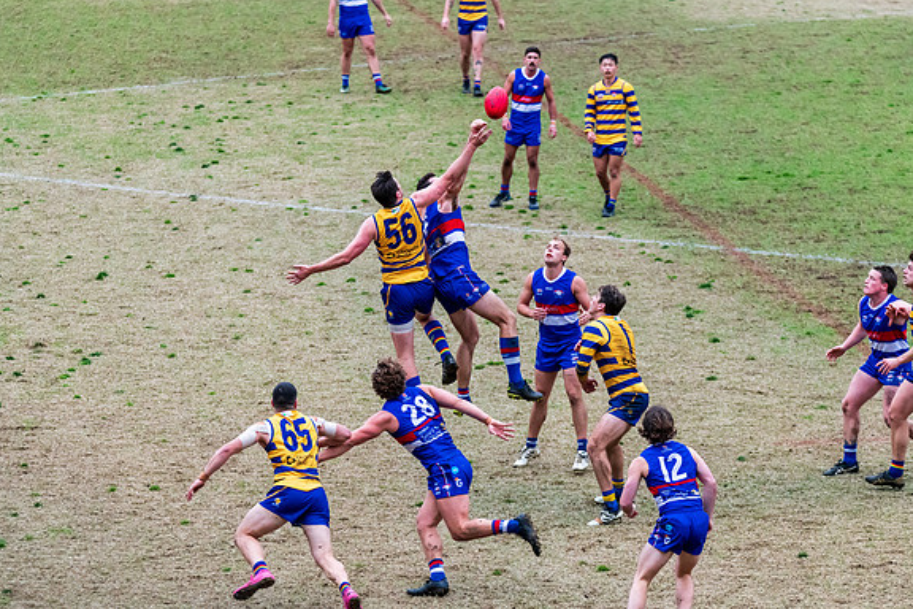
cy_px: 304
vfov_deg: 5.5
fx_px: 6391
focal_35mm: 252
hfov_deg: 8.2
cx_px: 456
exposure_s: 1/1000
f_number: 5.6
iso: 2500
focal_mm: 250
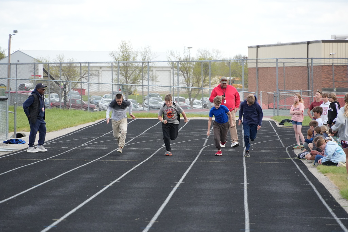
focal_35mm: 202
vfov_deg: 6.8
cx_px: 174
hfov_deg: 10.2
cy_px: 116
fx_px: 1958
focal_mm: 135
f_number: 5.6
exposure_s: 1/2000
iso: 1250
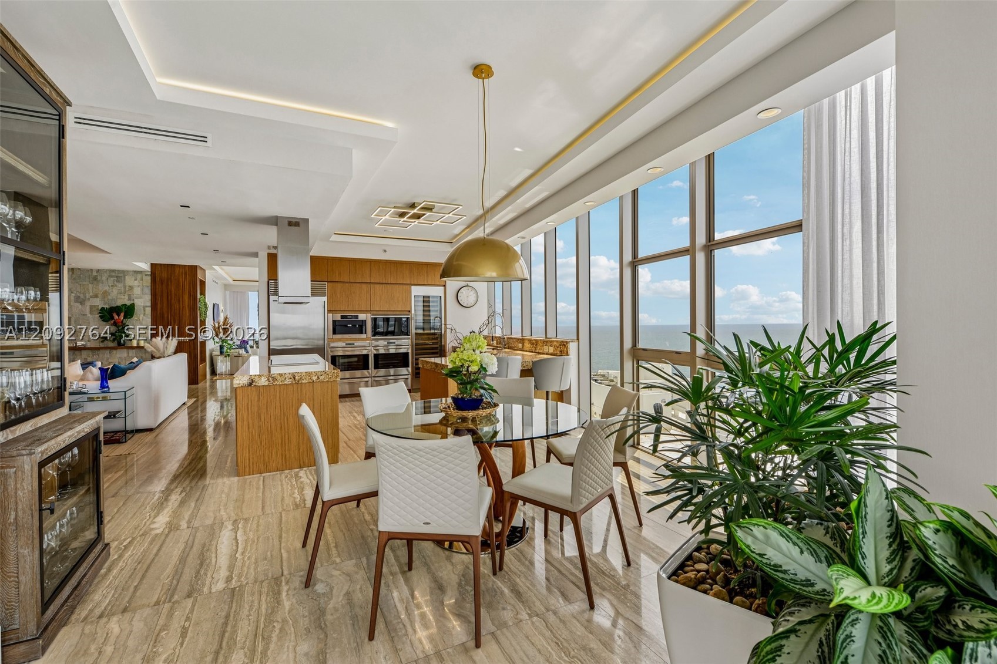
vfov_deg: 73.7
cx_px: 498
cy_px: 332
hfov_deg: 96.7
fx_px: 443
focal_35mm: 16
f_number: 9
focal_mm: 16
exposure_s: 1/125
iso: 200
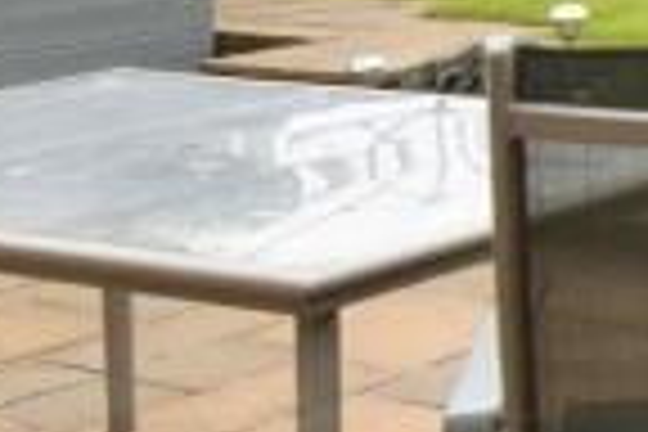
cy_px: -371
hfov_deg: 16.0
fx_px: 1926
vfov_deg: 11.7
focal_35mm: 107
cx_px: 1192
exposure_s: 1/1000
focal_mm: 10
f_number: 8
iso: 1000
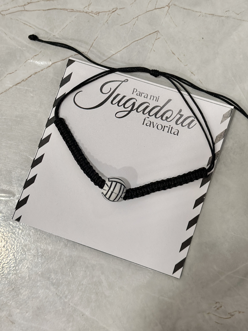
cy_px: 166
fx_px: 458
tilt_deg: -81.4
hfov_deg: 30.3
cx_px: 124
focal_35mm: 48
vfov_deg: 39.7
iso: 125
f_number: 1.78
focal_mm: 6.86
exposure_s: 1/60
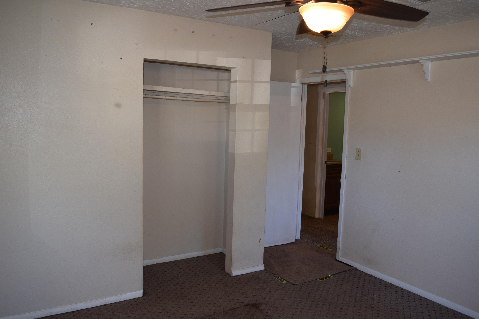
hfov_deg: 67.4
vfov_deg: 47.9
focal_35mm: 27
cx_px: 240
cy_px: 160
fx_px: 359
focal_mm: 18
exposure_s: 1/100
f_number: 5
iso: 800
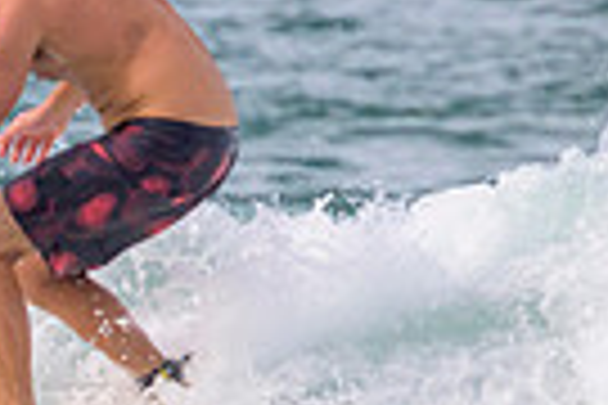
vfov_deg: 0.4
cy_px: 349
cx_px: -491
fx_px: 58127
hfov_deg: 0.6
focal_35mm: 3442
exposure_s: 1/1600
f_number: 11
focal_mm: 800
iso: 1250
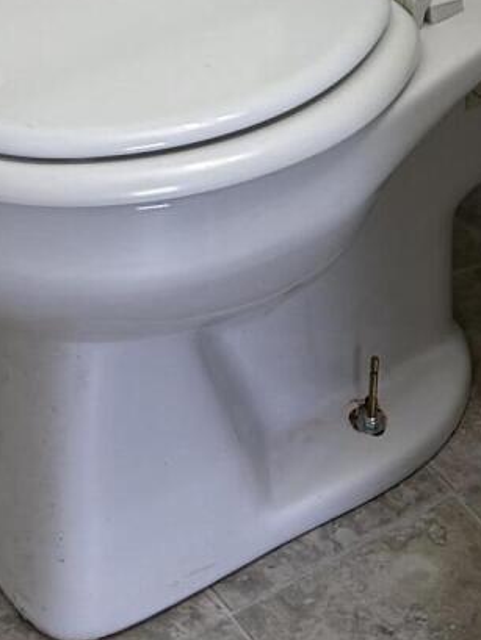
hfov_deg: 11.6
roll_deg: +0.3
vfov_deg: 12.8
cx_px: 387
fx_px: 2352
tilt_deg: -9.9
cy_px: -784
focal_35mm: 127
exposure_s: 1/120
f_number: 1.6
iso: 50
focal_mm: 5.96
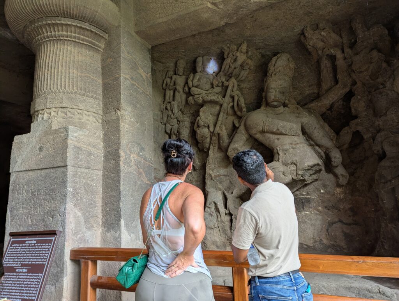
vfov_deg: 56.9
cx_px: 200
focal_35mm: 24
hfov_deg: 71.5
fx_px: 277
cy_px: 150
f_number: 1.85
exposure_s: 1/66.6
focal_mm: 6.81
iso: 100
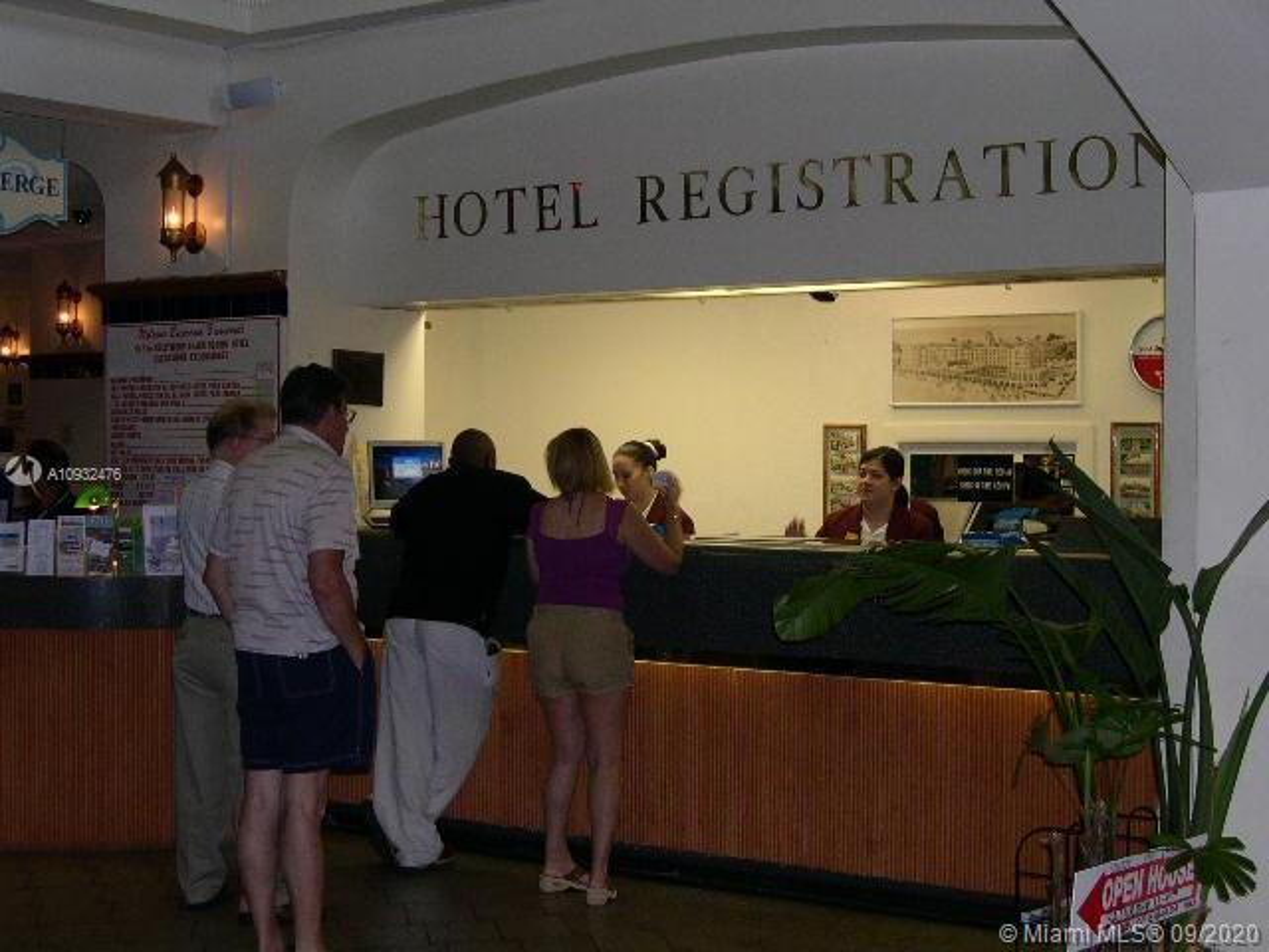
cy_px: 476
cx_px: 634
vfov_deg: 25.7
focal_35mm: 57
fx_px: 2090
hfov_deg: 33.8
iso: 239
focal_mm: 12.2
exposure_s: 1/60
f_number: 3.4
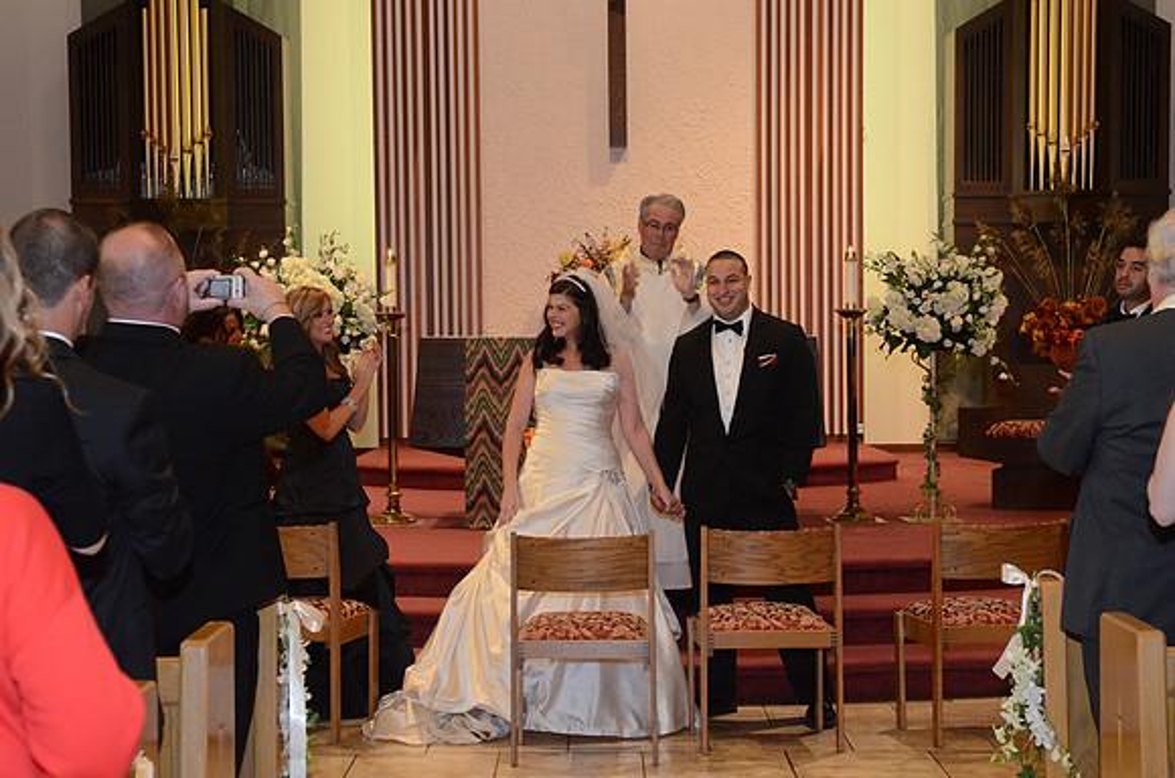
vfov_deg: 20.1
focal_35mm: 68
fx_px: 2198
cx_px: 588
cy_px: 389
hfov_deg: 29.9
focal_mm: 45
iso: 2500
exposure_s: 1/60
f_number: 5.6
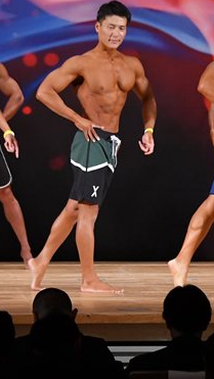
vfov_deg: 6.6
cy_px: 136
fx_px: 3305
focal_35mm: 328
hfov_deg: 3.7
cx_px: 194
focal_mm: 100
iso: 3200
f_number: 5.6
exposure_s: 1/400
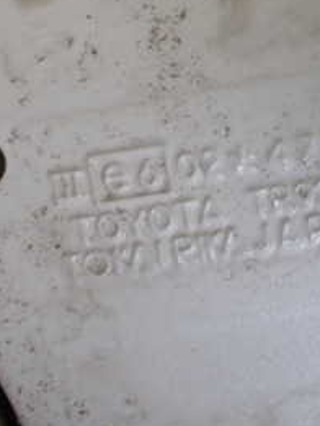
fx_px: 850
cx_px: 380
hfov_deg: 20.0
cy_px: 160
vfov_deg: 28.1
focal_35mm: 69
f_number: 2.3
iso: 200
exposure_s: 1/125
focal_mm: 5.4
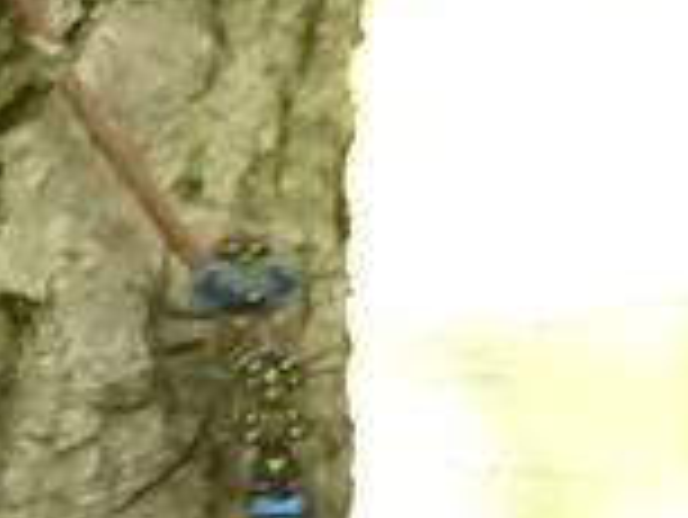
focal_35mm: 3972
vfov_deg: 0.4
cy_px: 450
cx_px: 229
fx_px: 79006
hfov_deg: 0.5
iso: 1600
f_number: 6.3
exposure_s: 1/160
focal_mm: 170
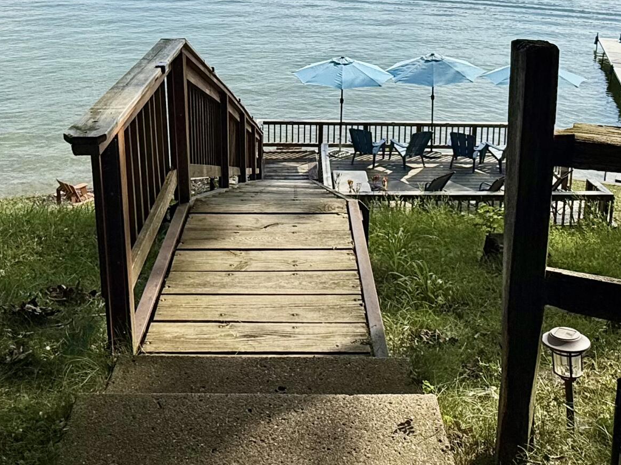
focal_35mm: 36
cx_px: 301
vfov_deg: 37.0
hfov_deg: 51.4
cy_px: 43
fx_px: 646
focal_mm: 2.22
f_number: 2.2
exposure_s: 1/2506
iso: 50
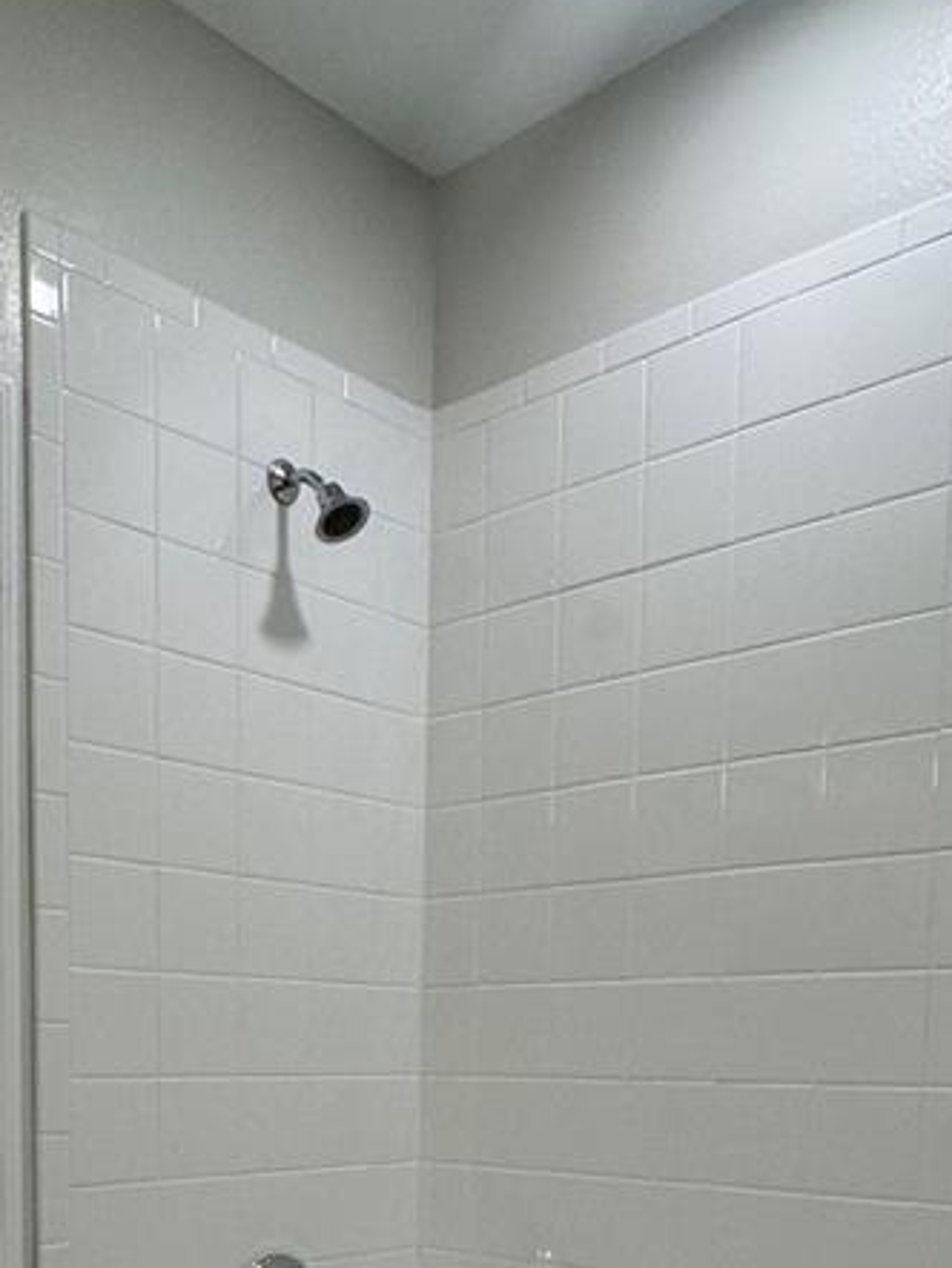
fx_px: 1392
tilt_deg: -4.6
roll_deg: -0.6
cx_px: 350
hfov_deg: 37.5
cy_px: 1176
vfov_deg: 44.0
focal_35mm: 38
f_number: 2.2
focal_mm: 2.22
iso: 125
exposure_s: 1/120
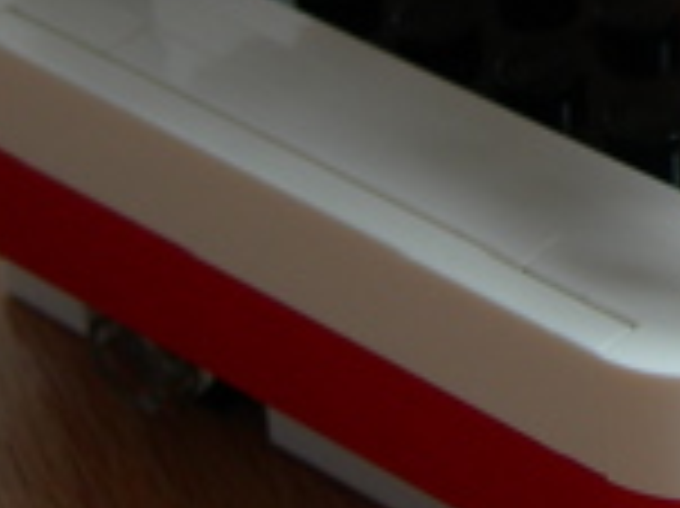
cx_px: 937
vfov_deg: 7.2
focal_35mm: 203
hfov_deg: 9.5
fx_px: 3985
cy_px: -126
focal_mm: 10.6
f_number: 3.2
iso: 50
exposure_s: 1/31.6
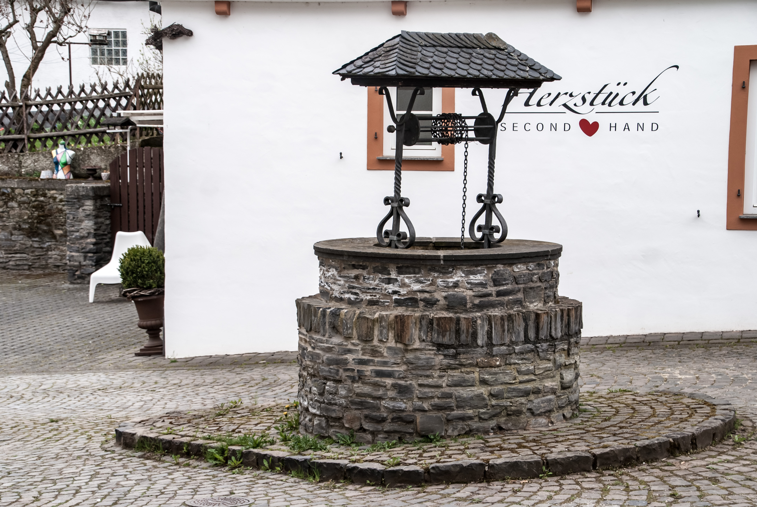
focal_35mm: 75
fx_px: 1579
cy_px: 254
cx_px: 378
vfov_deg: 18.2
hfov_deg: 27.0
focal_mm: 50
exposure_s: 1/125
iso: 100
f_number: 6.3
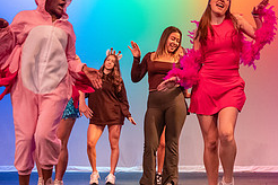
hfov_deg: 22.8
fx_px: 656
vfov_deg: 16.1
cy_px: 69
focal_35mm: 85
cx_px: 288
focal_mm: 36
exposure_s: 1/250
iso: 4000
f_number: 3.2
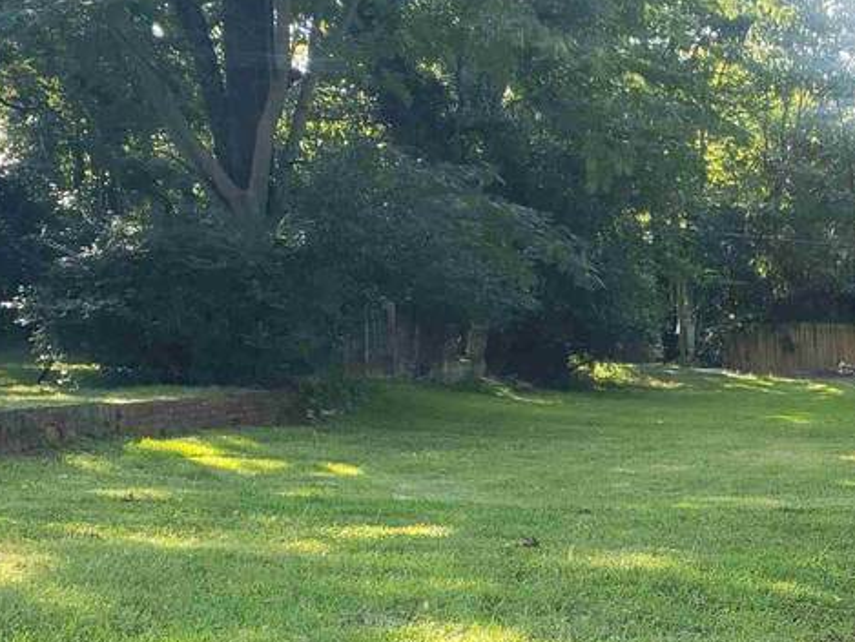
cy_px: 450
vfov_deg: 20.6
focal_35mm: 71
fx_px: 1754
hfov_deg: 26.6
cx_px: 737
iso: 64
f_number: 2.4
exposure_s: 1/120
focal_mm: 4.3
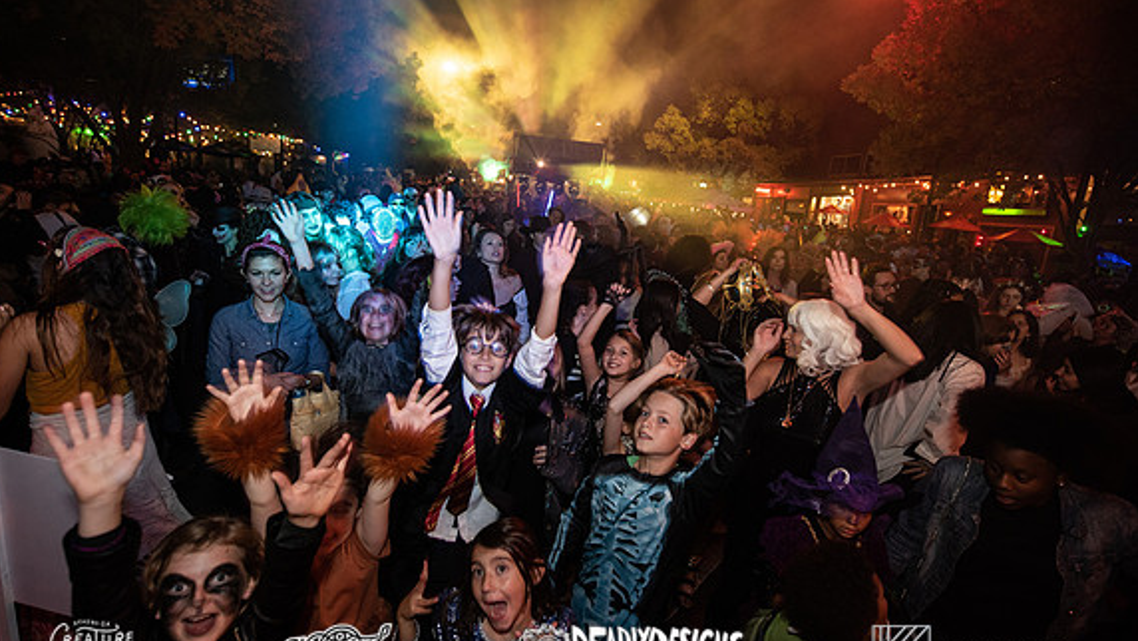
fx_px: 513
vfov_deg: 64.0
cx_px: 563
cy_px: 320
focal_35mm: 17
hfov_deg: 95.9
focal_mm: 16
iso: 2000
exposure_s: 1/50
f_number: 3.5
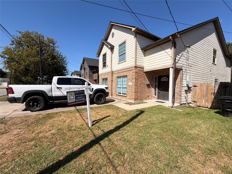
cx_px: 116
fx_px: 94
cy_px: 87
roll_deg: -1.2
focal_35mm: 14
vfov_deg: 85.7
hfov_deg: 102.1
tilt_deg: -0.7
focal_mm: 2.22
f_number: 2.2
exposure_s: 1/1033
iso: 20
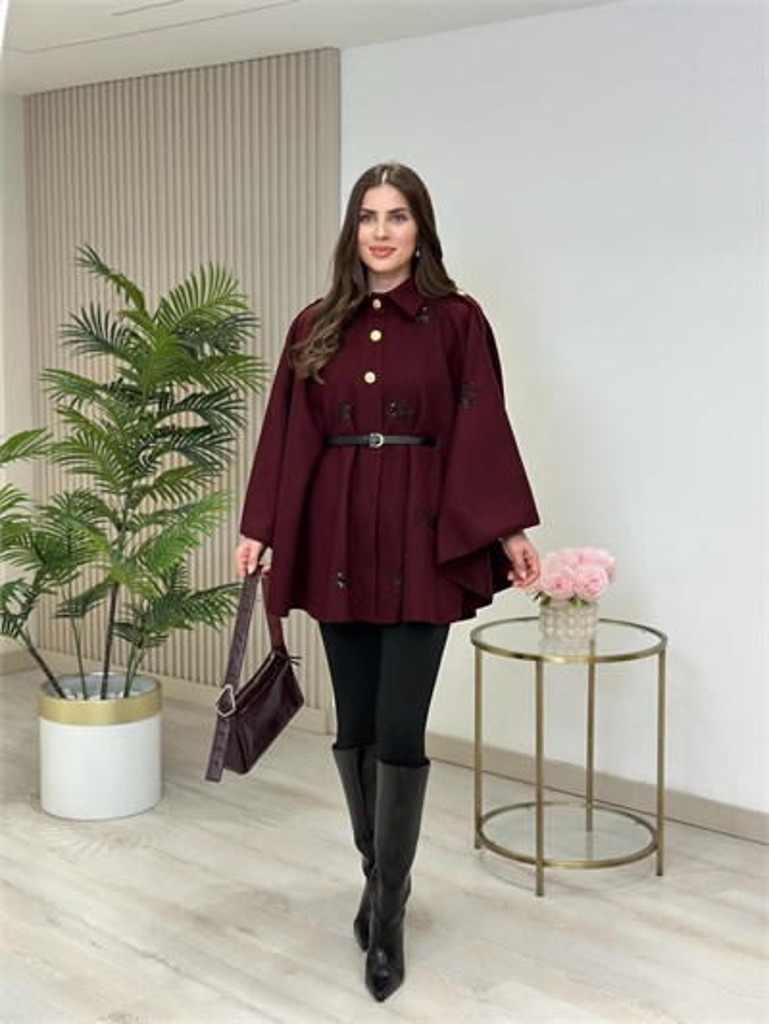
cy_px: 512
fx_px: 1421
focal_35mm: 48
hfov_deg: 30.3
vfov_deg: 39.6
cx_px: 384
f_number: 1.78
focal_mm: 6.86
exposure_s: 1/191
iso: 80
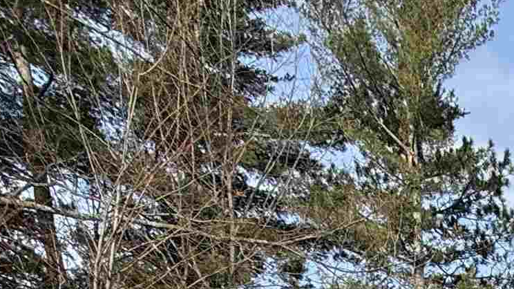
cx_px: 841
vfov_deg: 12.3
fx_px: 858
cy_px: 793
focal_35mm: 63
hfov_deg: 23.6
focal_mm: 2.22
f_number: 2.2
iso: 64
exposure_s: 1/579
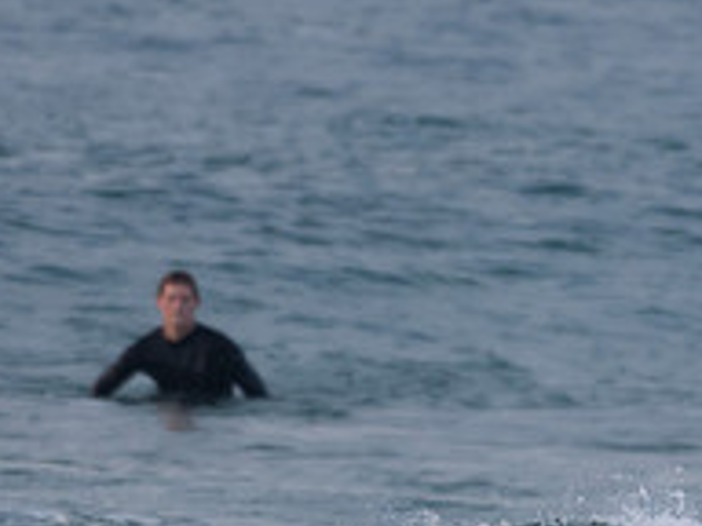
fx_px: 30866
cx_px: 779
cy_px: 641
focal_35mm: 1522
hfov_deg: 1.3
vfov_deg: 1.0
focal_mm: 350
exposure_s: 1/1000
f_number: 5.6
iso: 560
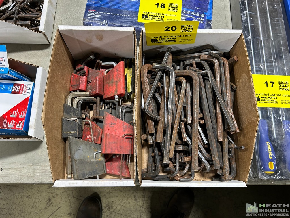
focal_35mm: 26
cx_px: 145
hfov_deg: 67.3
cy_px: 109
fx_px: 218
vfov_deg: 53.1
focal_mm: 5.7
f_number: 1.5
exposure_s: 1/60
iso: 160
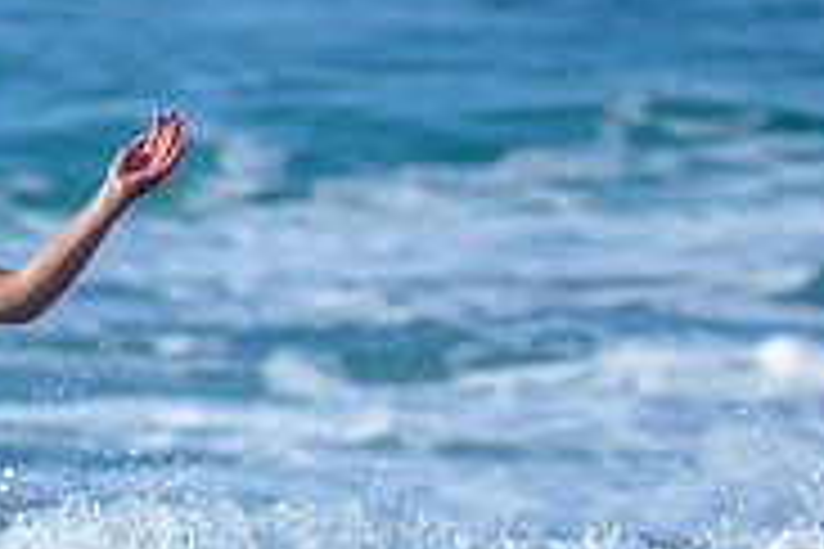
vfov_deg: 0.5
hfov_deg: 0.8
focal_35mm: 2670
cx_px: -69
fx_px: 61109
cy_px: 769
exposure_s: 1/2000
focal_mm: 800
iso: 450
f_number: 6.3
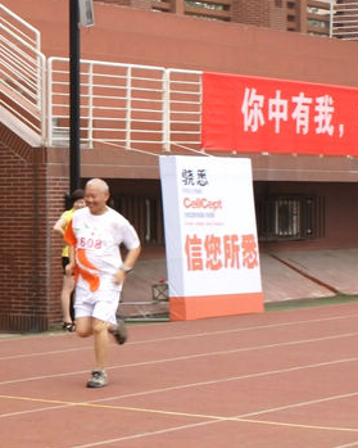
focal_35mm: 129
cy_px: 220
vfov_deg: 14.9
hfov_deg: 11.7
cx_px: -81
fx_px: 1709
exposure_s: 1/100
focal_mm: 40
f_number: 10
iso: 200
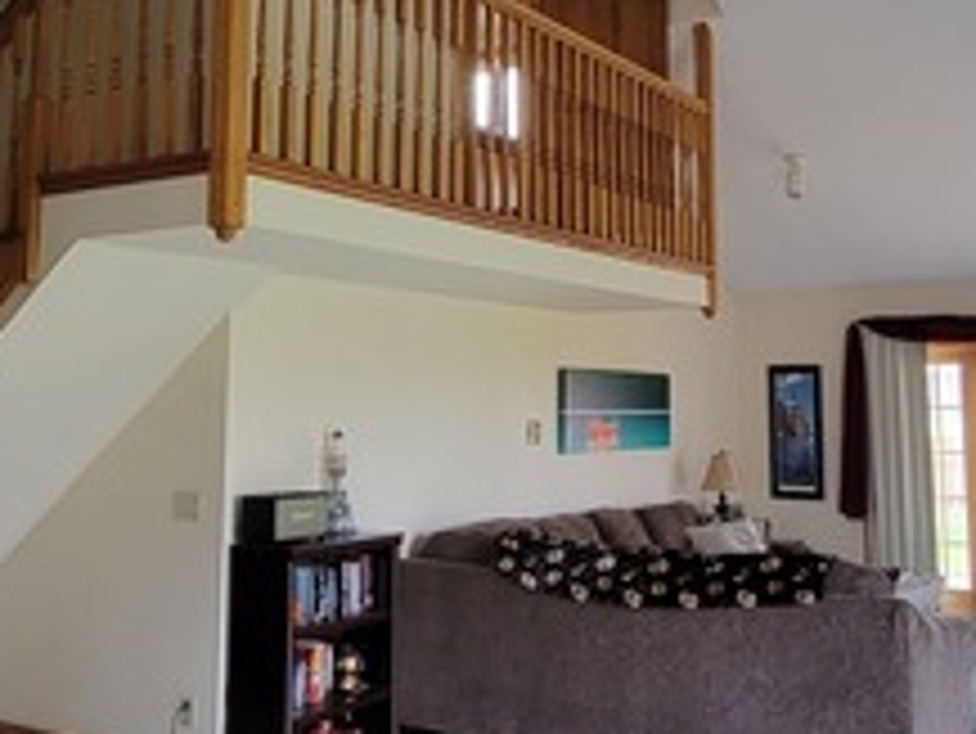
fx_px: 1128
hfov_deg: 46.8
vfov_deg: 35.7
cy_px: 248
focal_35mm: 40
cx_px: 506
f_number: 2.2
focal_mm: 2.2
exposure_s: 1/60
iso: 125
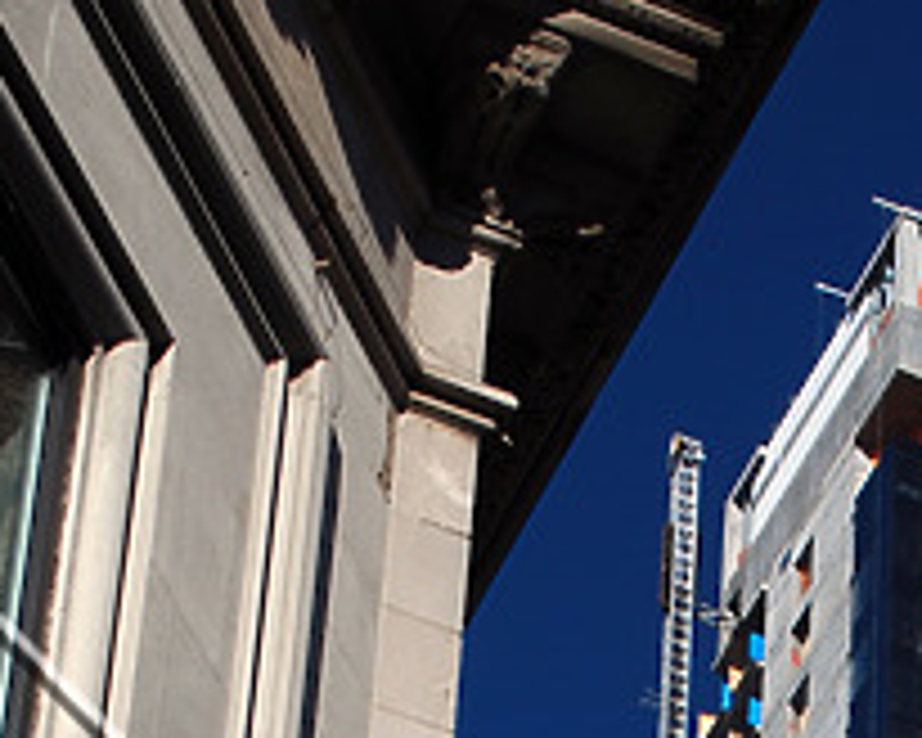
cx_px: 1075
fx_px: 6740
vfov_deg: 6.0
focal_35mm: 247
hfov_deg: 7.8
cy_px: 1706
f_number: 7.1
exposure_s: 1/200
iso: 100
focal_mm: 40
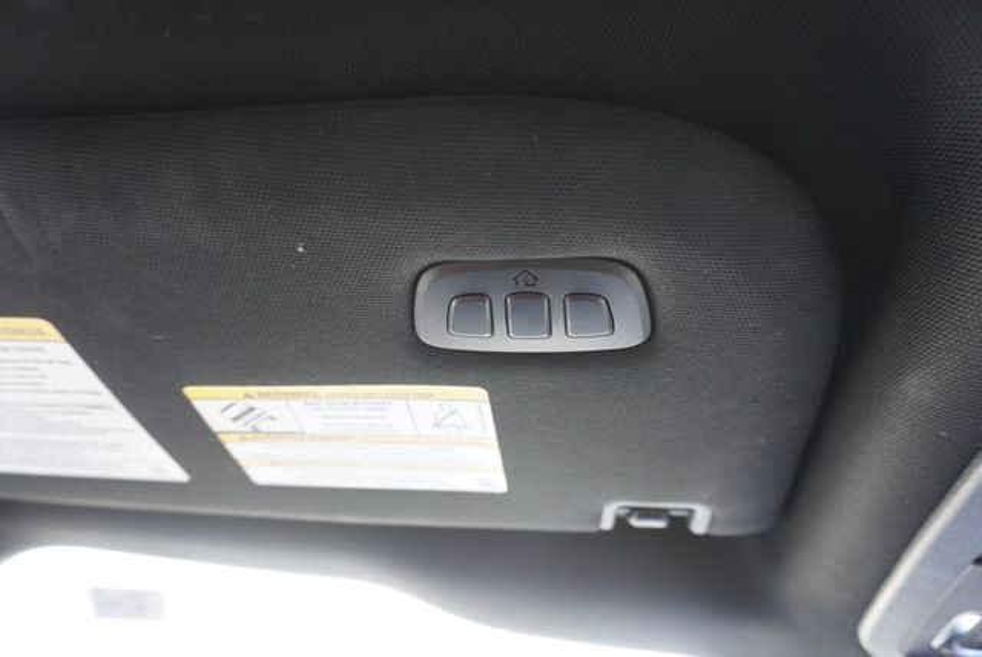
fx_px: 655
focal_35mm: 24
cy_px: 328
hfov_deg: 73.7
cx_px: 491
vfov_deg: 53.2
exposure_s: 1/60
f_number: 4
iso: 1250
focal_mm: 16
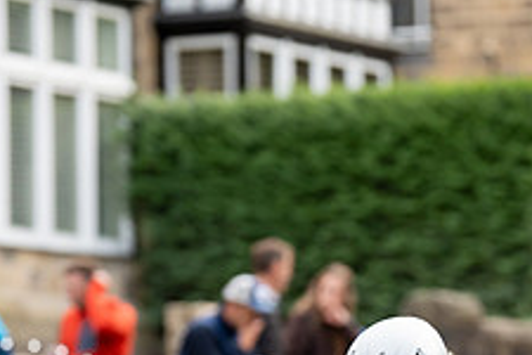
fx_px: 4463
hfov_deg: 6.8
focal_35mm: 302
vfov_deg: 4.5
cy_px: 439
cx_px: 374
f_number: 2.8
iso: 640
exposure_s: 1/500
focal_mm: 117
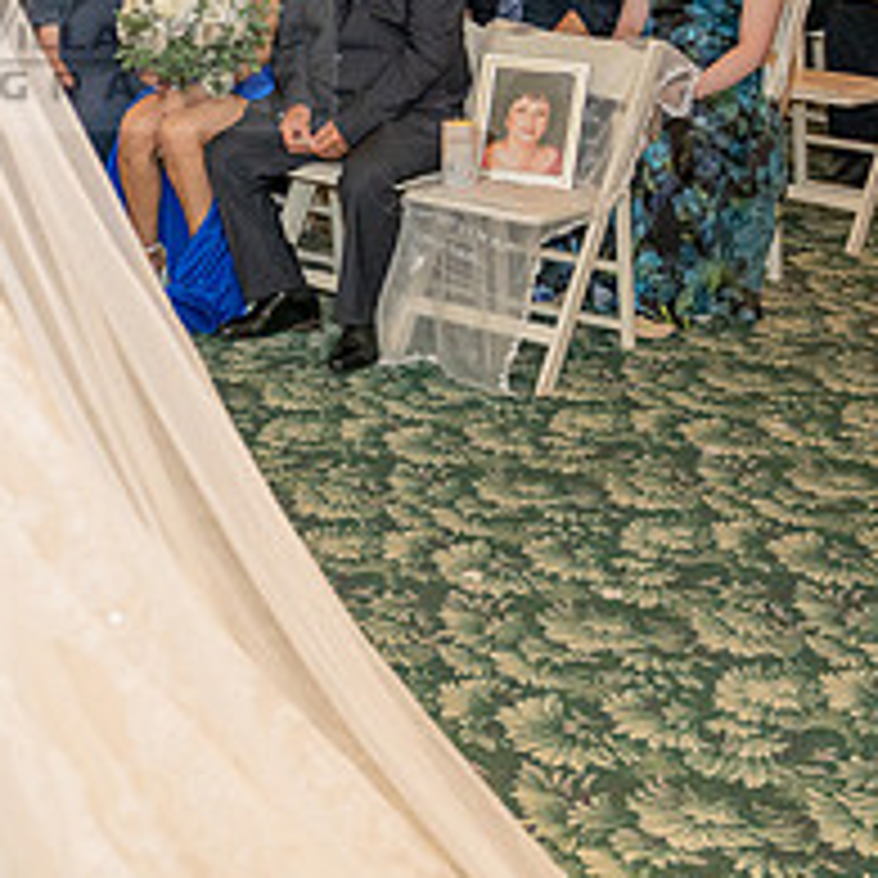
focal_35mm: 82
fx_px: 2353
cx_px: -45
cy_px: 25
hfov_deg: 20.3
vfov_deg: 20.5
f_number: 3.5
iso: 1600
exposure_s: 1/200
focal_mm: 32.5
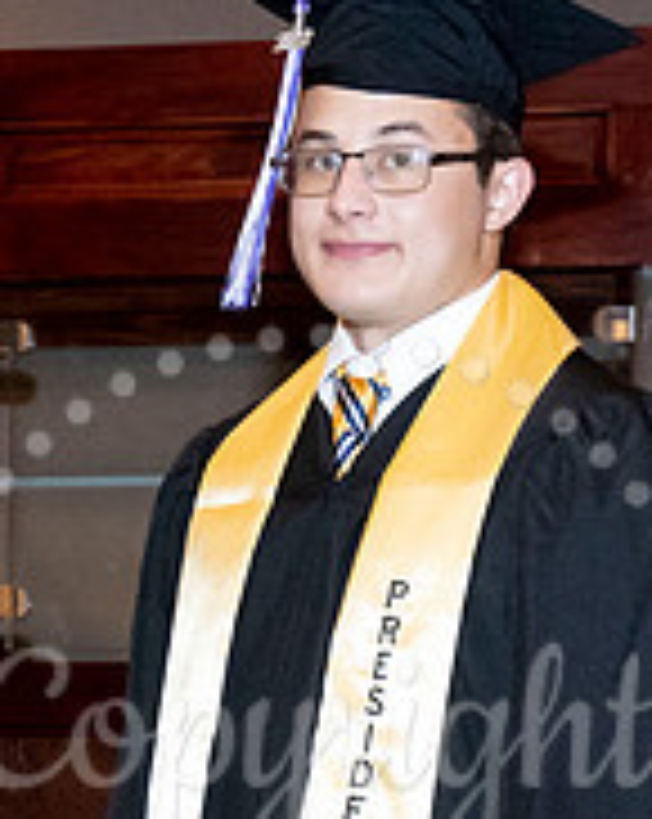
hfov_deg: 12.6
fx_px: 2950
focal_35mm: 122
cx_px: 315
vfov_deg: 15.6
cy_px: 742
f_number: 7.1
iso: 6400
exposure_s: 1/200
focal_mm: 35
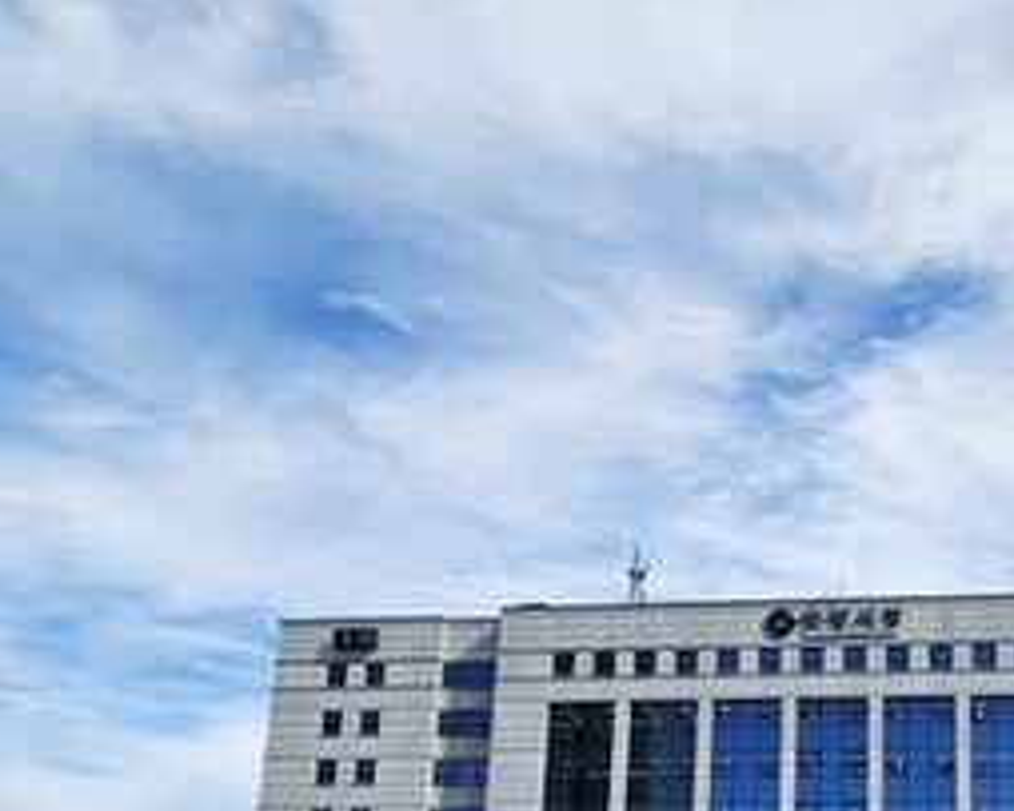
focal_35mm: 30
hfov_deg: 54.7
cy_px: 883
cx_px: 810
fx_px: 900
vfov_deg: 39.9
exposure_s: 1/2701
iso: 50
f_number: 2.2
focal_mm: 2.2
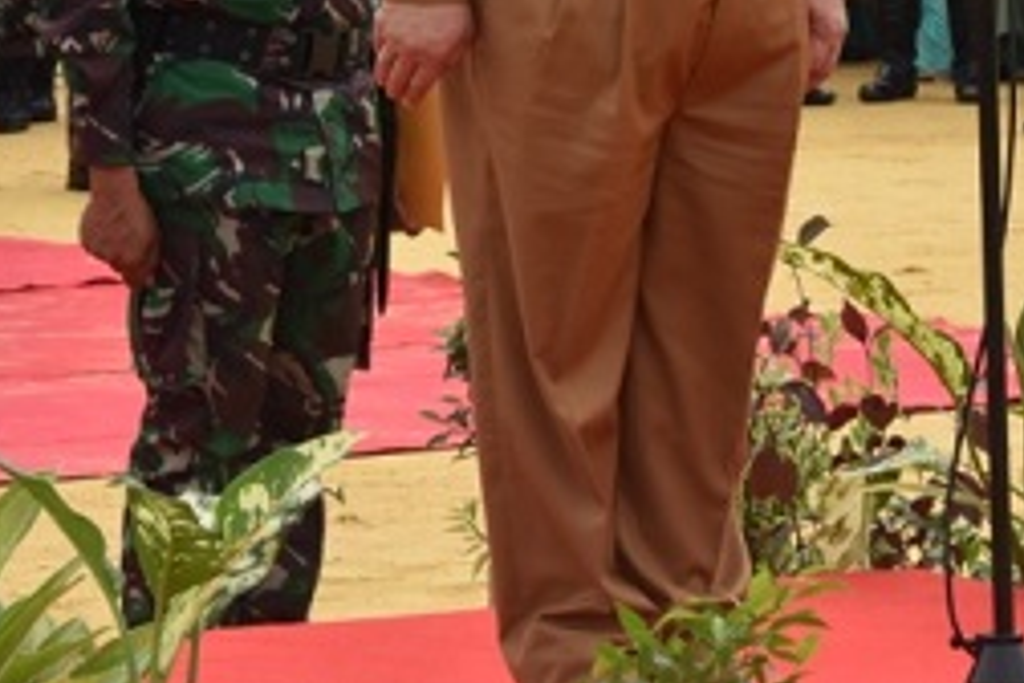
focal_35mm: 339
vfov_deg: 4.0
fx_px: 9642
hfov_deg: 6.1
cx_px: 744
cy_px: -258
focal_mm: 122
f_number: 20
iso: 800
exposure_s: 1/200
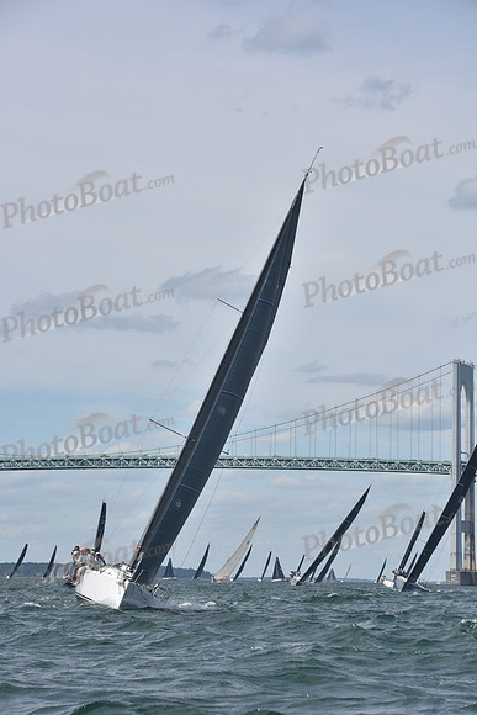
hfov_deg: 12.5
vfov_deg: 18.6
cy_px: 358
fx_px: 2185
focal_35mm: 110
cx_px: 238
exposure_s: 1/800
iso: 320
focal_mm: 110
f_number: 8
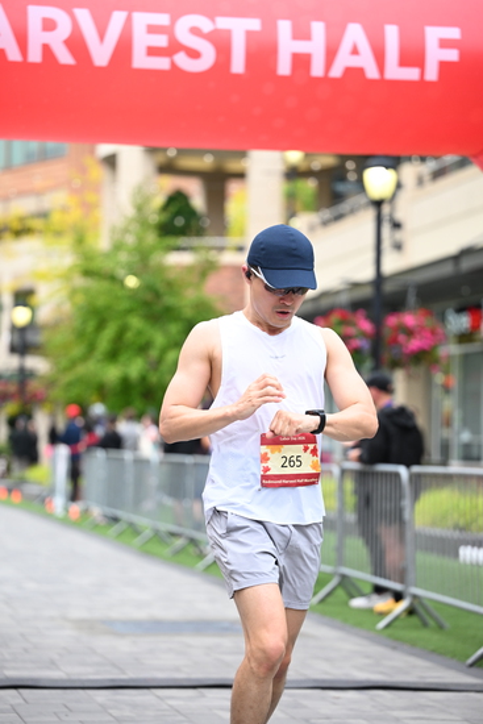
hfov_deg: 13.6
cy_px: 362
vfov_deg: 20.2
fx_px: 2031
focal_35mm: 101
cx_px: 242
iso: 1000
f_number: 2.8
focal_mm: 101
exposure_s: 1/2000
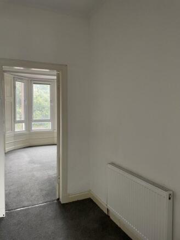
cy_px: 120
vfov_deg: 67.3
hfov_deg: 53.1
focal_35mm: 26
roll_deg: +0.4
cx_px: 90
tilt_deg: -0.3
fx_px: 180
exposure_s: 1/65
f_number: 1.6
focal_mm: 4.2
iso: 125
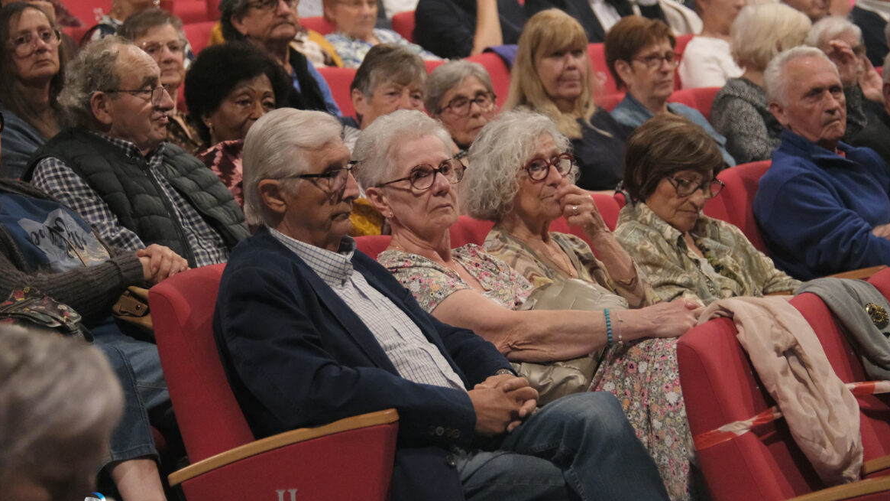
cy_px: 243
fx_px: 3327
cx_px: 445
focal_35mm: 141
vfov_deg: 8.6
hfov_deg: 15.2
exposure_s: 1/160
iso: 8000
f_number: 4
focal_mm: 89.6
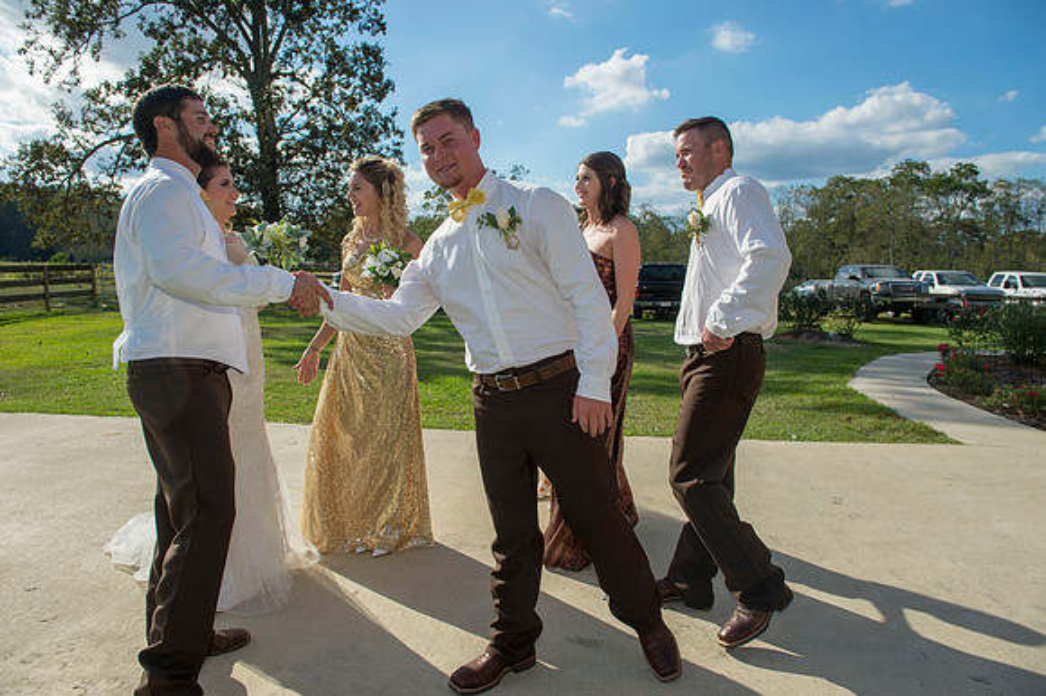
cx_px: 523
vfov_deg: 53.1
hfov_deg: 73.8
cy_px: 348
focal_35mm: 24
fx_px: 697
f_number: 6.3
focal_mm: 24
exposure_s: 1/1000
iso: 200
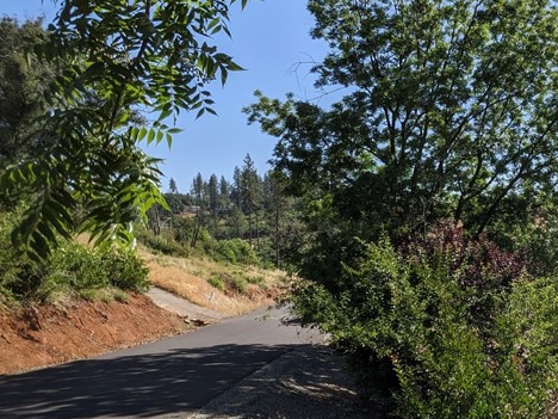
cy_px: 252
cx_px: 502
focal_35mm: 35
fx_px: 564
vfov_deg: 40.5
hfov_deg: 47.3
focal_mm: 2.22
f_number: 2.2
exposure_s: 1/1255
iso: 38
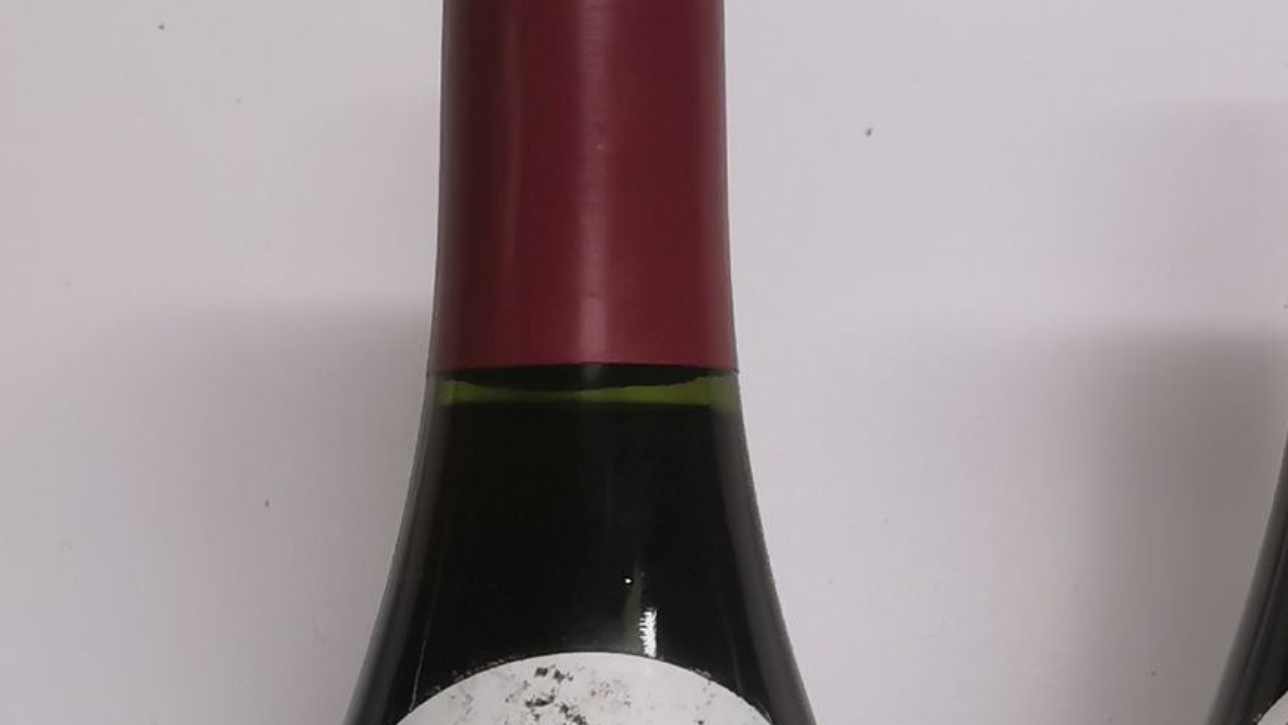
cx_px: 574
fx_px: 3211
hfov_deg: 22.7
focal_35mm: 94
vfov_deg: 12.3
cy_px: 1094
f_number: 1.8
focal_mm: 5.58
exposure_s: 1/100
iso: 100
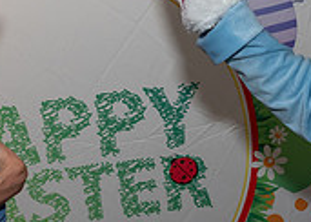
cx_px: 120
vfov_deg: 14.2
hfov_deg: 19.8
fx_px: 892
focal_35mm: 101
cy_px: 122
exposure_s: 1/250
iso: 500
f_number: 8
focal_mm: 19
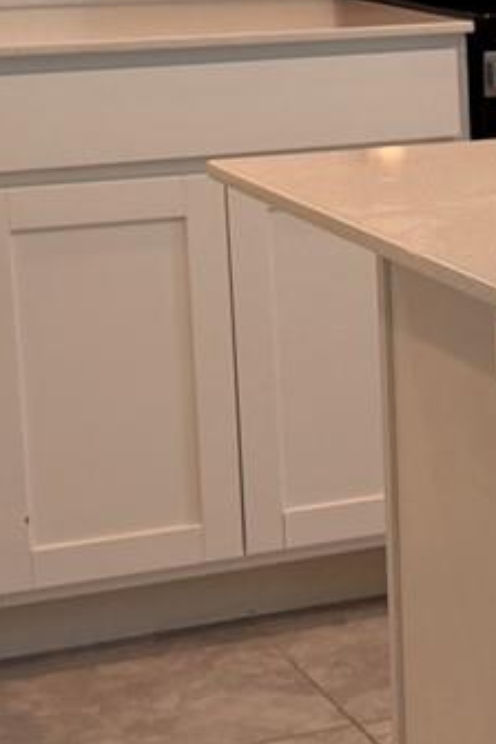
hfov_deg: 11.0
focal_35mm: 119
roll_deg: +0.2
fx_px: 2459
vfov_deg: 17.2
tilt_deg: -10.9
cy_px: 308
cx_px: 773
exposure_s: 1/120
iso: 80
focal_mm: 6.76
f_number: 1.78
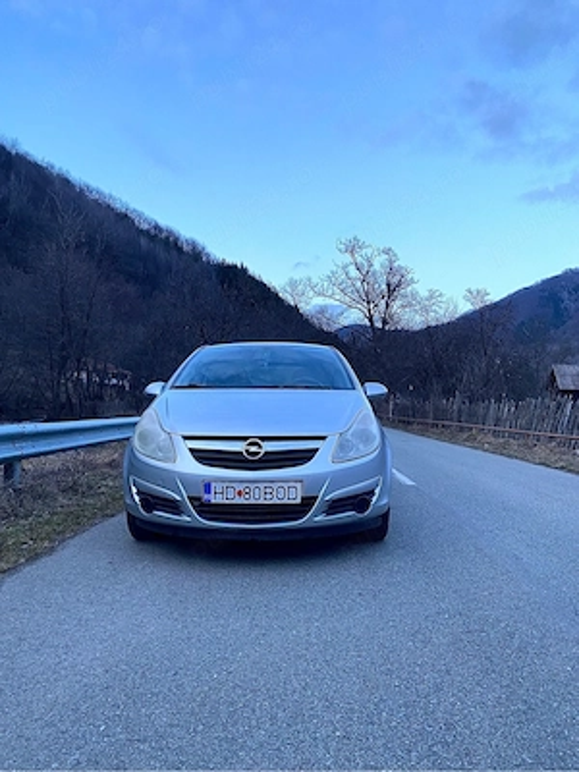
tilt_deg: +3.2
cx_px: 290
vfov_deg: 67.3
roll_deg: -2.2
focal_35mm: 26
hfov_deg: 53.1
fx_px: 580
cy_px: 386
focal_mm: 4.25
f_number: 1.8
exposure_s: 1/60
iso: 160
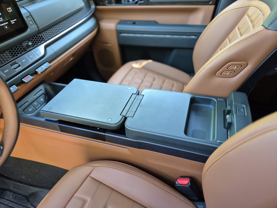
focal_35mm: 23
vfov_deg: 58.9
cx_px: 138
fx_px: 184
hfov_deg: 73.9
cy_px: 104
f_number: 1.8
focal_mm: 5.4
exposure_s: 1/100
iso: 320
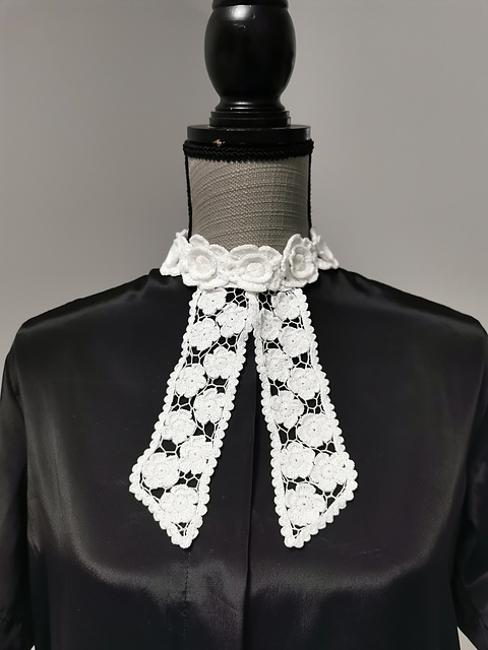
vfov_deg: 65.3
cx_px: 244
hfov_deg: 51.4
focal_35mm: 27
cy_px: 325
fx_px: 508
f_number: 1.6
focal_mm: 5.56
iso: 320
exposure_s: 1/33.3
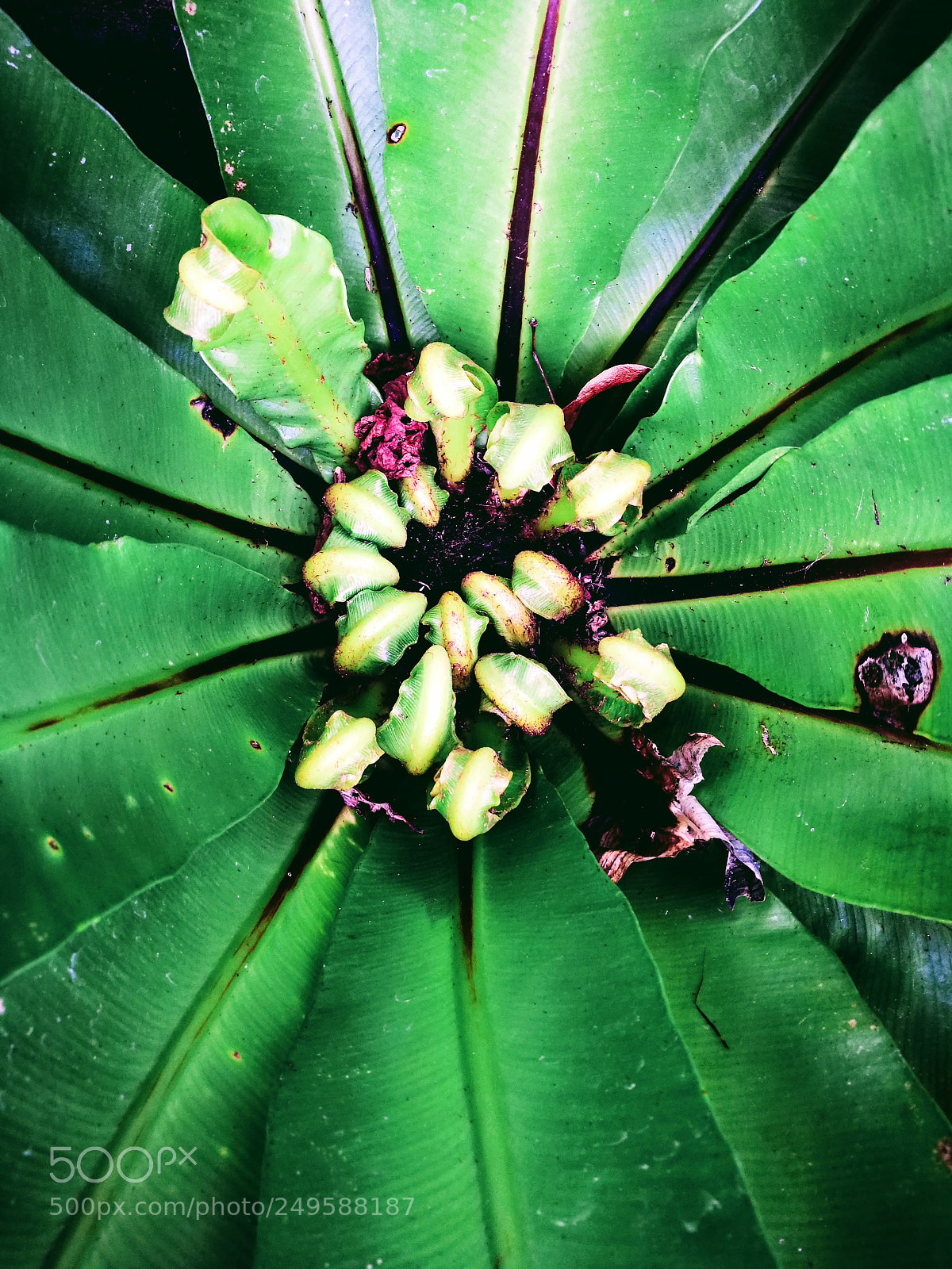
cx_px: 476
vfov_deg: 65.3
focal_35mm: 27
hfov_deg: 51.4
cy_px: 634
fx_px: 990
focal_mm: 4.5
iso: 200
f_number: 2.2
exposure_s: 1/33.3
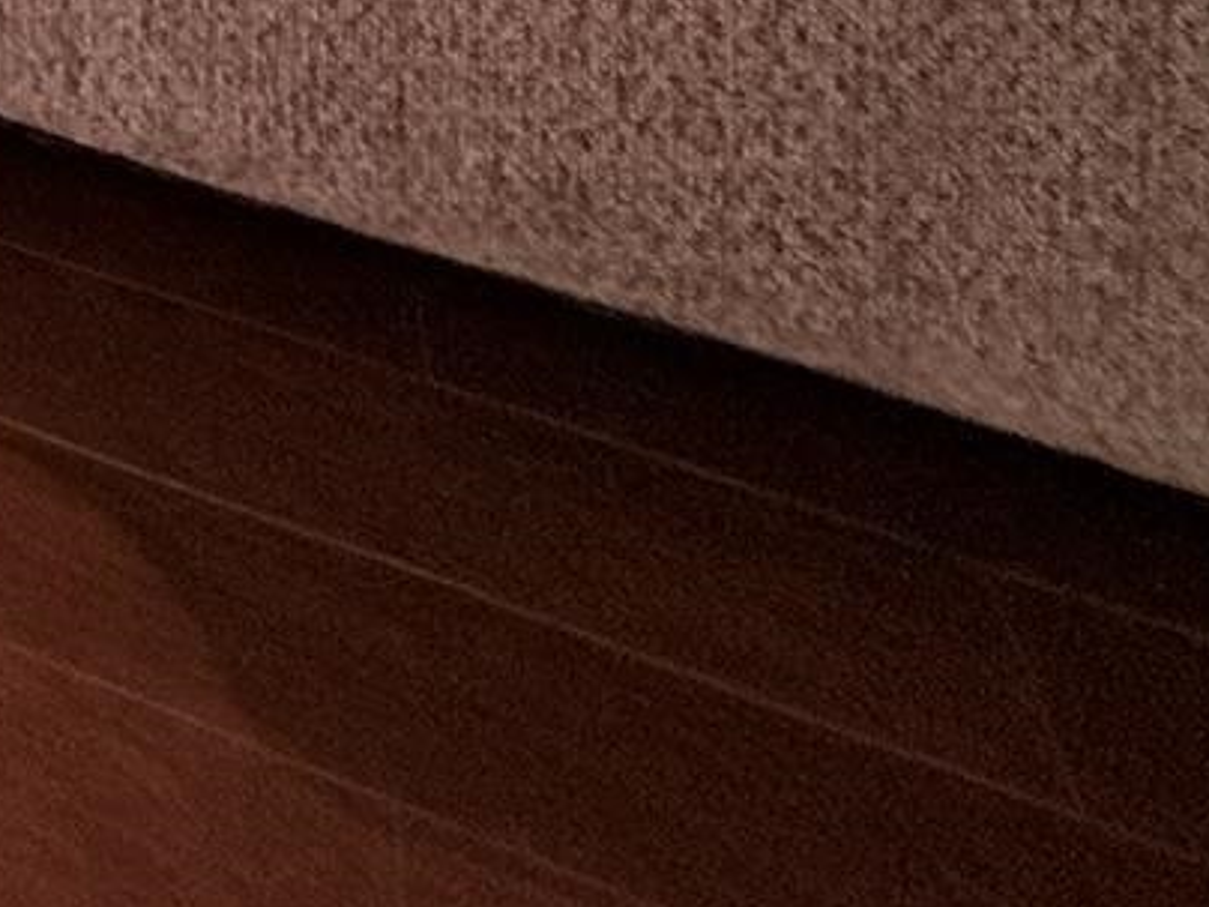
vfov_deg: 13.7
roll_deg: -0.2
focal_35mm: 71
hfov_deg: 17.7
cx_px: -1290
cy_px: -1356
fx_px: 2480
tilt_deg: -3.2
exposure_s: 1/120
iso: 400
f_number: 2.2
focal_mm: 2.22
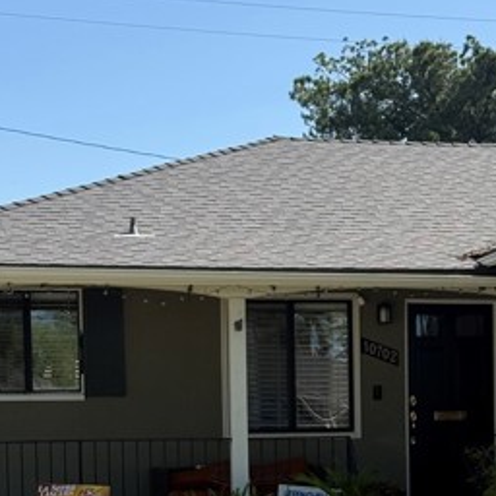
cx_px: 397
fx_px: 1718
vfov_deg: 16.2
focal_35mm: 106
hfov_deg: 16.3
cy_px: 473
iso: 80
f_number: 1.78
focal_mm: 6.76
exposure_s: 1/2865
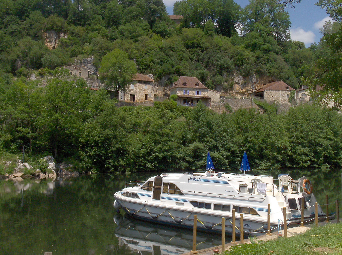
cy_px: 128
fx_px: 385
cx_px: 171
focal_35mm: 39
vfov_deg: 36.7
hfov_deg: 47.9
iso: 50
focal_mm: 8.1
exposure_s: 1/1124
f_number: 4.5
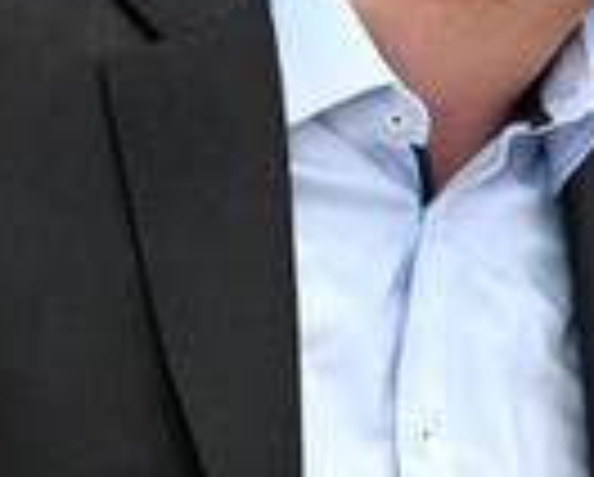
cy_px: -108
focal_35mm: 432
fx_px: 7606
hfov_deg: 4.5
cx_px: 236
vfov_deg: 3.6
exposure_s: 1/640
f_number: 5.6
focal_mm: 135
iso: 3200
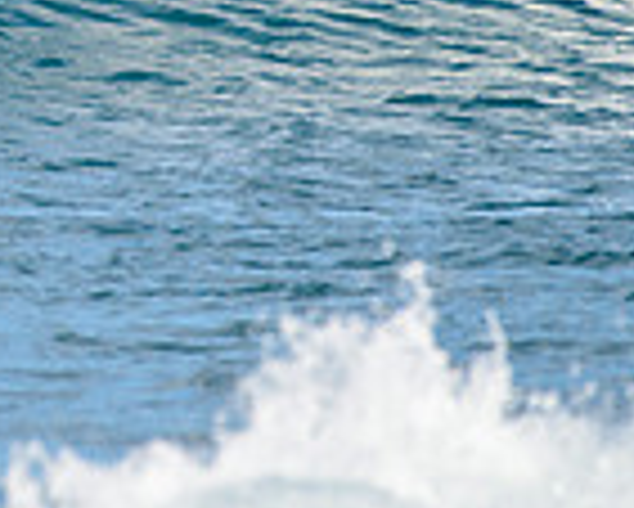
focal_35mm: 2369
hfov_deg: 0.8
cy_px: -188
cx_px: -162
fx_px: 44483
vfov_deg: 0.7
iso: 250
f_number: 5.6
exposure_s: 1/2000
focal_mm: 500
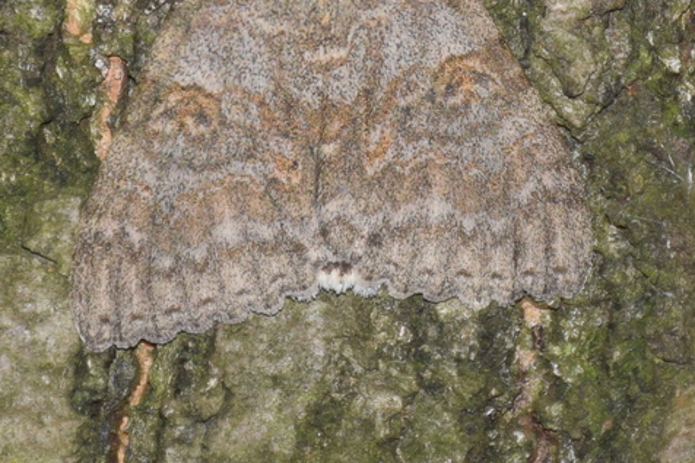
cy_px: 32
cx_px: 367
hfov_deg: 4.9
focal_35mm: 424
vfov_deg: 3.2
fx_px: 8182
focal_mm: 140
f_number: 7.1
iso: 320
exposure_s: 1/60
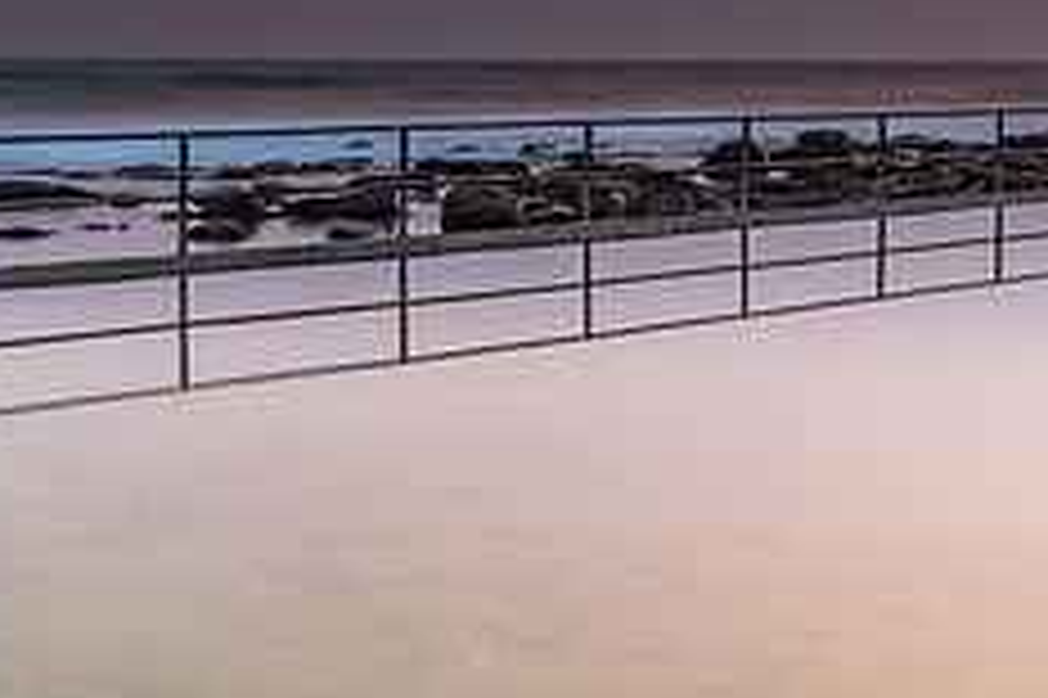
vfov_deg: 18.7
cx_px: 490
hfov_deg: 28.1
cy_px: 149
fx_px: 2094
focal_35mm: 72
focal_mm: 28
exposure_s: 8
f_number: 8
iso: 250
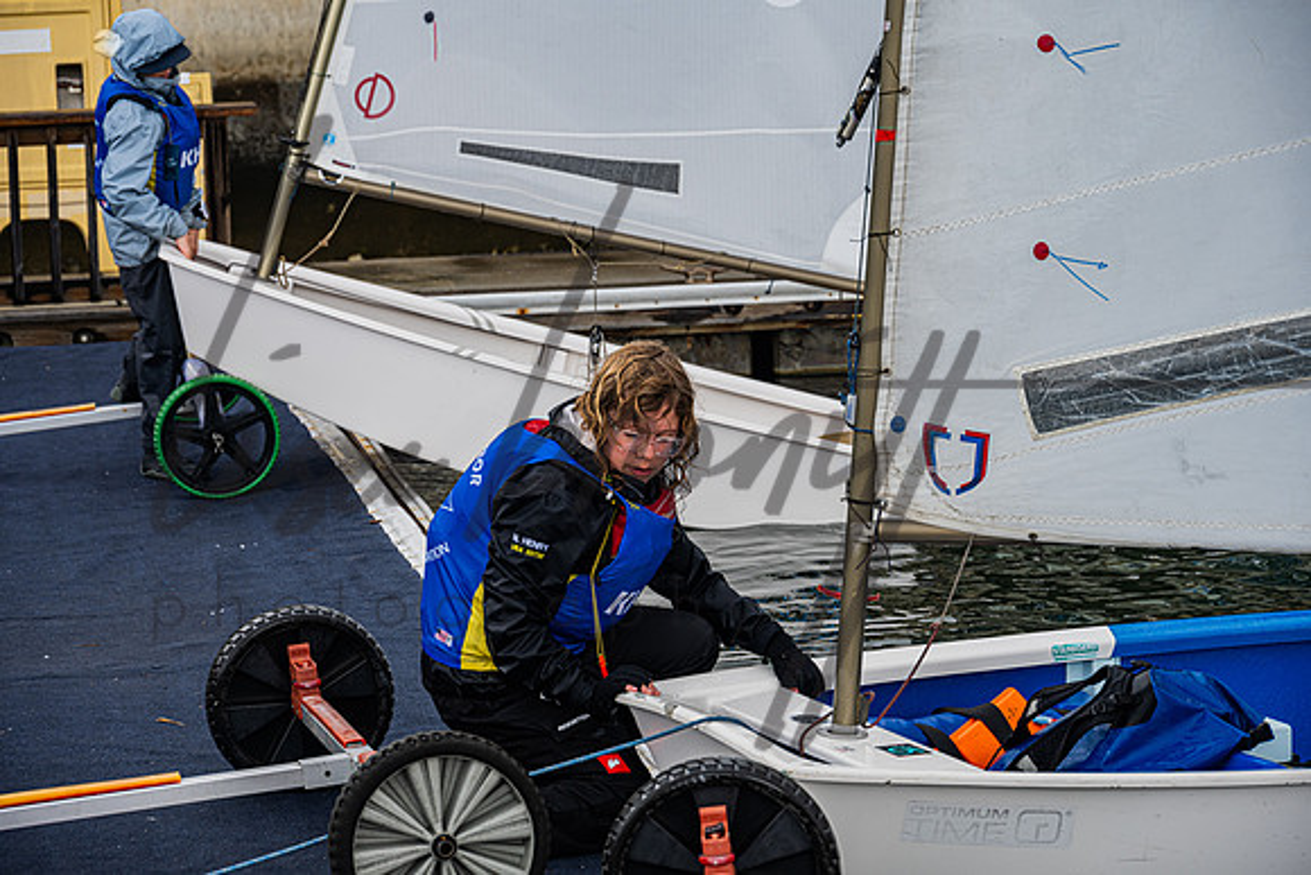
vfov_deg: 13.2
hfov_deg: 19.6
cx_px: 656
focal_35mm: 104
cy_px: 438
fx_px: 3788
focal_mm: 104
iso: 220
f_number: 6.3
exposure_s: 1/500
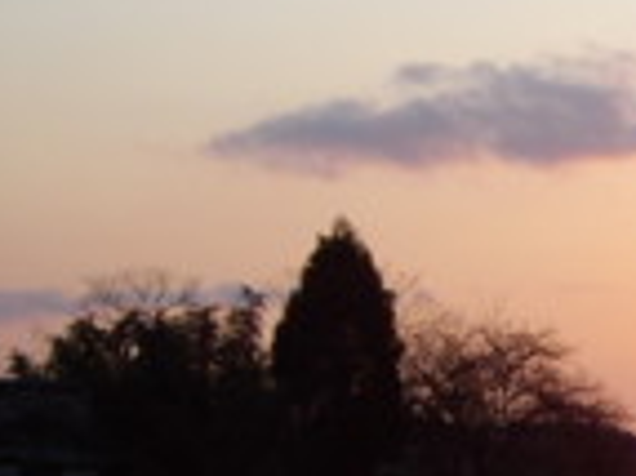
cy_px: 480
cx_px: 992
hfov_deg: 13.1
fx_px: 2607
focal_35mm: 142
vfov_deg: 10.3
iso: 100
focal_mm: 8.2
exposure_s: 1/250
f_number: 4.3
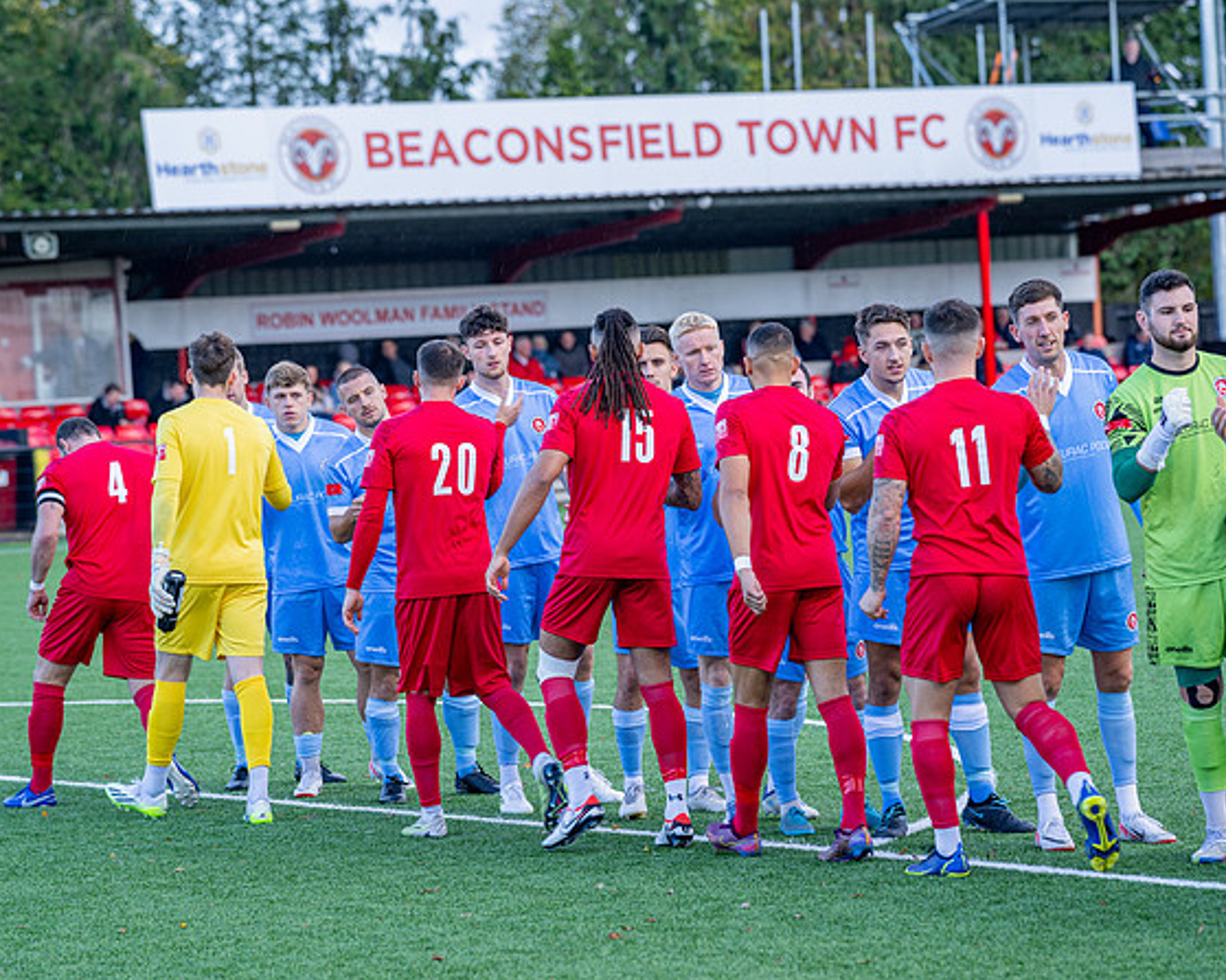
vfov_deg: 10.1
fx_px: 5551
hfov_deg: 12.6
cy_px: 489
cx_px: 626
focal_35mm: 153
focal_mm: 135
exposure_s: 1/200
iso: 160
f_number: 4
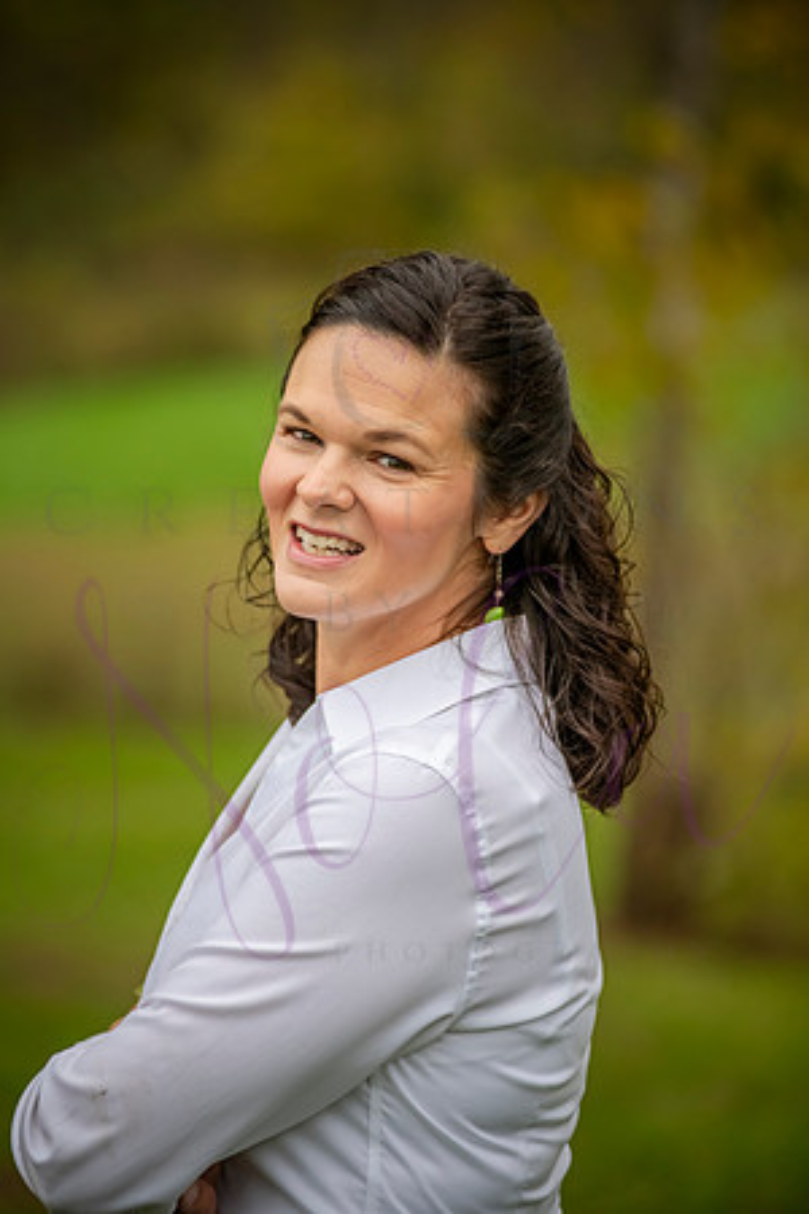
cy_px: 607
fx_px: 4213
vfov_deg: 16.4
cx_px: 404
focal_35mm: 125
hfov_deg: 11.0
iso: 1000
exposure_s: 1/1600
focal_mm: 125
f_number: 4
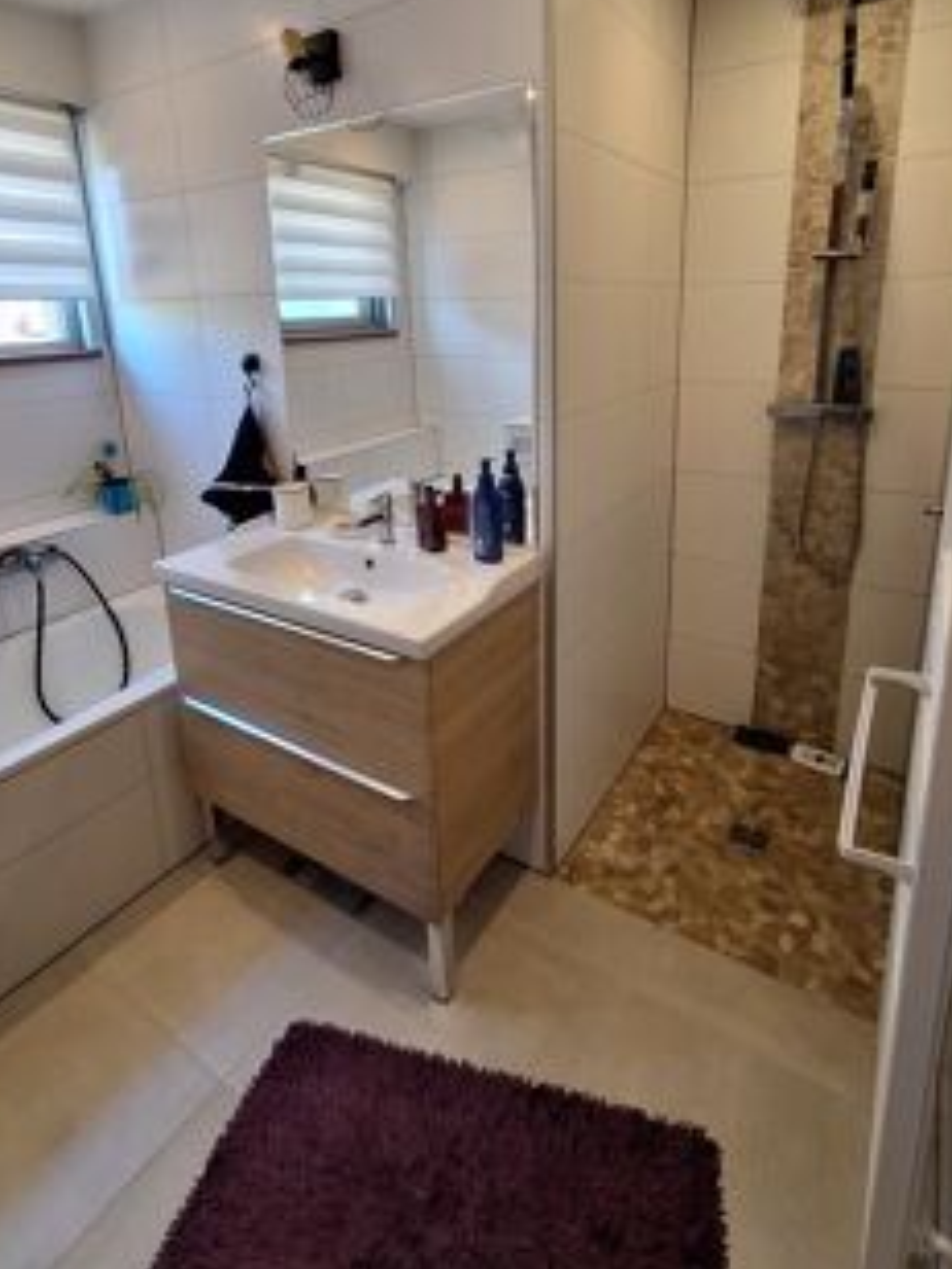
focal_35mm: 18
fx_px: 660
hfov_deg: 71.6
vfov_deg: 86.2
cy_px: 484
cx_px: 482
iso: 100
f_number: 2.2
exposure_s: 1/50
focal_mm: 1.74
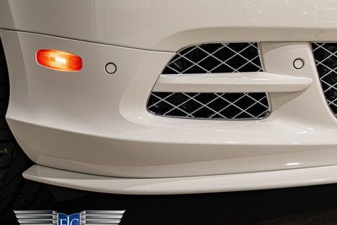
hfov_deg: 24.1
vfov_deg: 16.8
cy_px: 19
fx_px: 749
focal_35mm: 80
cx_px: 349
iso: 1000
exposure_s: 1/80
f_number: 4
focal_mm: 37
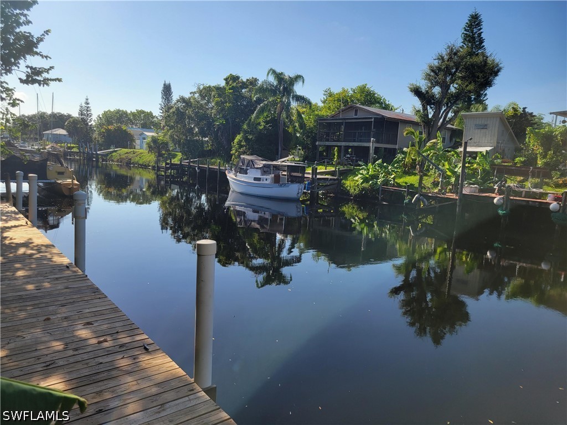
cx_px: 284
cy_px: 212
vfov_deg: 53.1
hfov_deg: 67.3
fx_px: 426
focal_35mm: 26
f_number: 1.8
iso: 40
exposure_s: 1/2650
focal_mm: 5.4
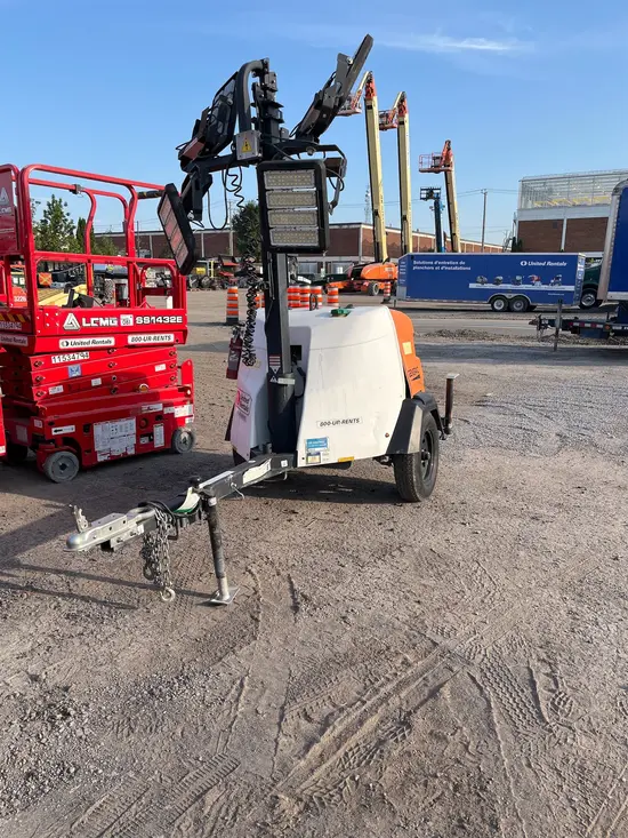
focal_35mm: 26
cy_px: 419
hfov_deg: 53.1
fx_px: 629
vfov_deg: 67.3
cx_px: 314
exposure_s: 1/1497
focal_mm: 5.1
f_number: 1.6
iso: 50
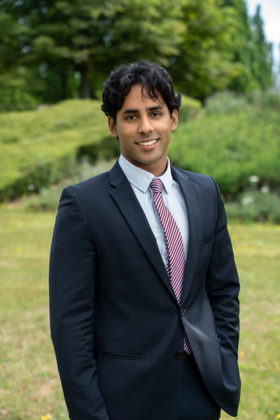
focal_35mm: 70
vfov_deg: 28.8
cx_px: 140
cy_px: 210
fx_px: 816
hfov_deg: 19.5
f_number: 3.5
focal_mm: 70
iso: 50
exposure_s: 1/160
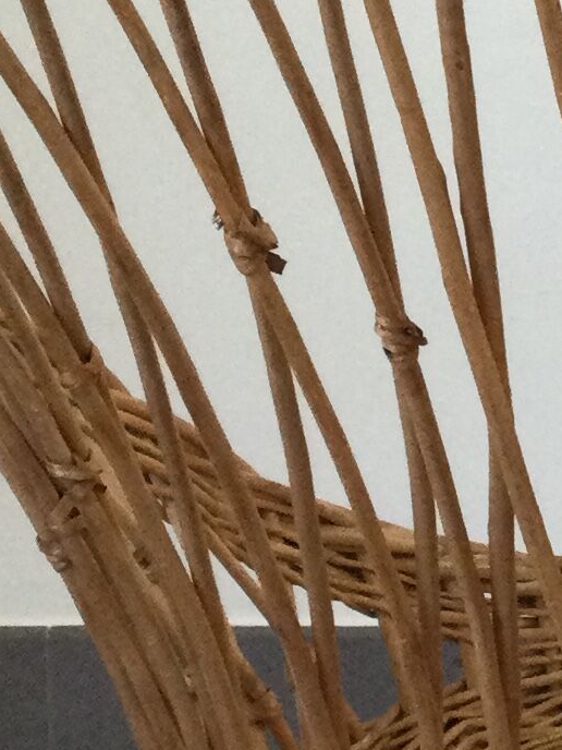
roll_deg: -0.7
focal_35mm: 147
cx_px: 726
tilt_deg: -11.3
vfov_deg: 13.4
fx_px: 3182
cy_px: 491
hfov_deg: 9.9
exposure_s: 1/33
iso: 50
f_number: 2.4
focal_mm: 3.3
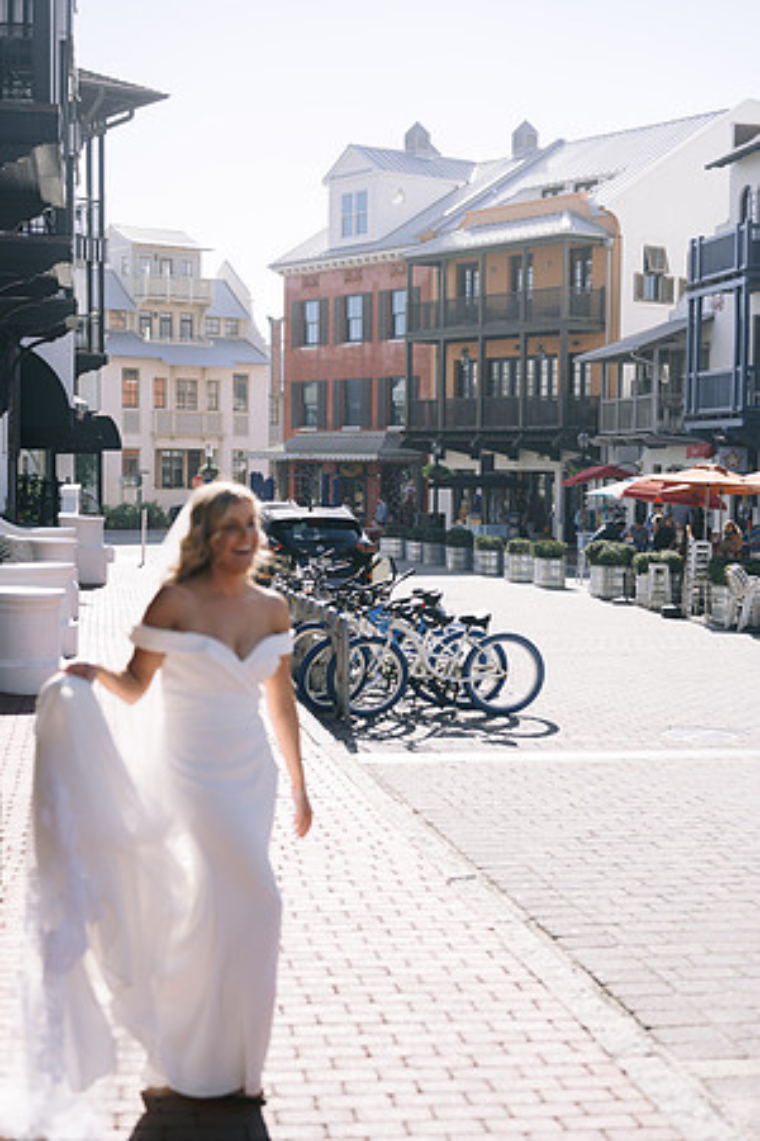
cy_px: 570
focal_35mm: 50
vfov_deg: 39.6
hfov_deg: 27.0
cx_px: 380
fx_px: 1583
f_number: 2.8
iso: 200
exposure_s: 1/2500
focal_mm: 50
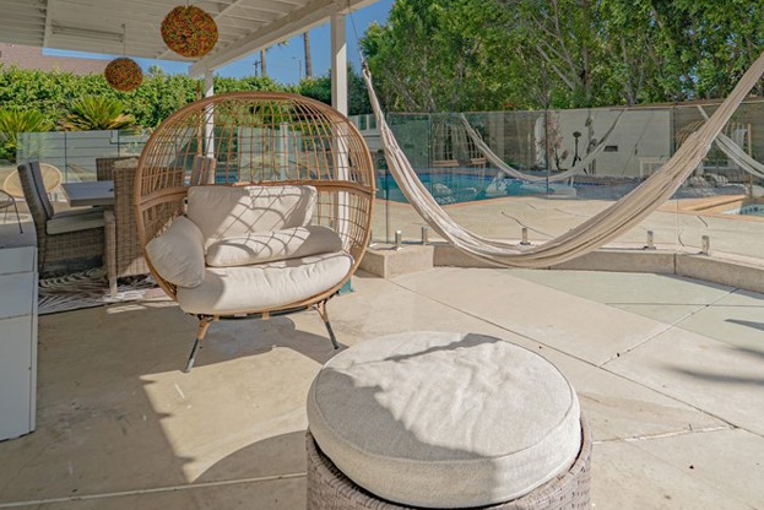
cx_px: 459
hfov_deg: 75.2
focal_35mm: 23
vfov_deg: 52.9
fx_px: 488
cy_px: 133
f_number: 5
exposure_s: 1/1250
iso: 100
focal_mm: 14
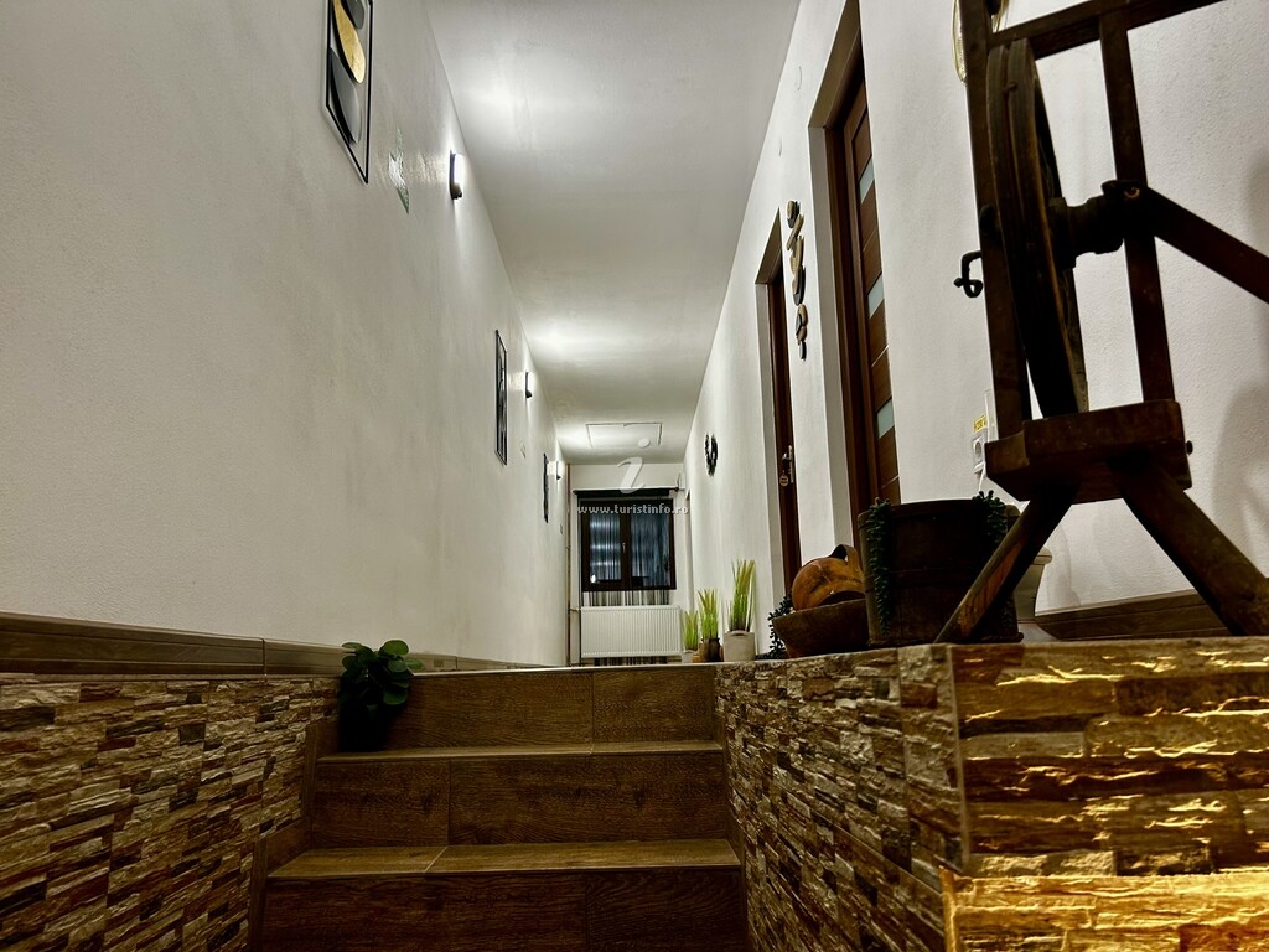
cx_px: 634
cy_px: 476
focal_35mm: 26
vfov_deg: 53.1
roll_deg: +1.4
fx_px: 953
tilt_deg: +13.5
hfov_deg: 67.3
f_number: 1.5
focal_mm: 5.7
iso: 80
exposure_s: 1/50
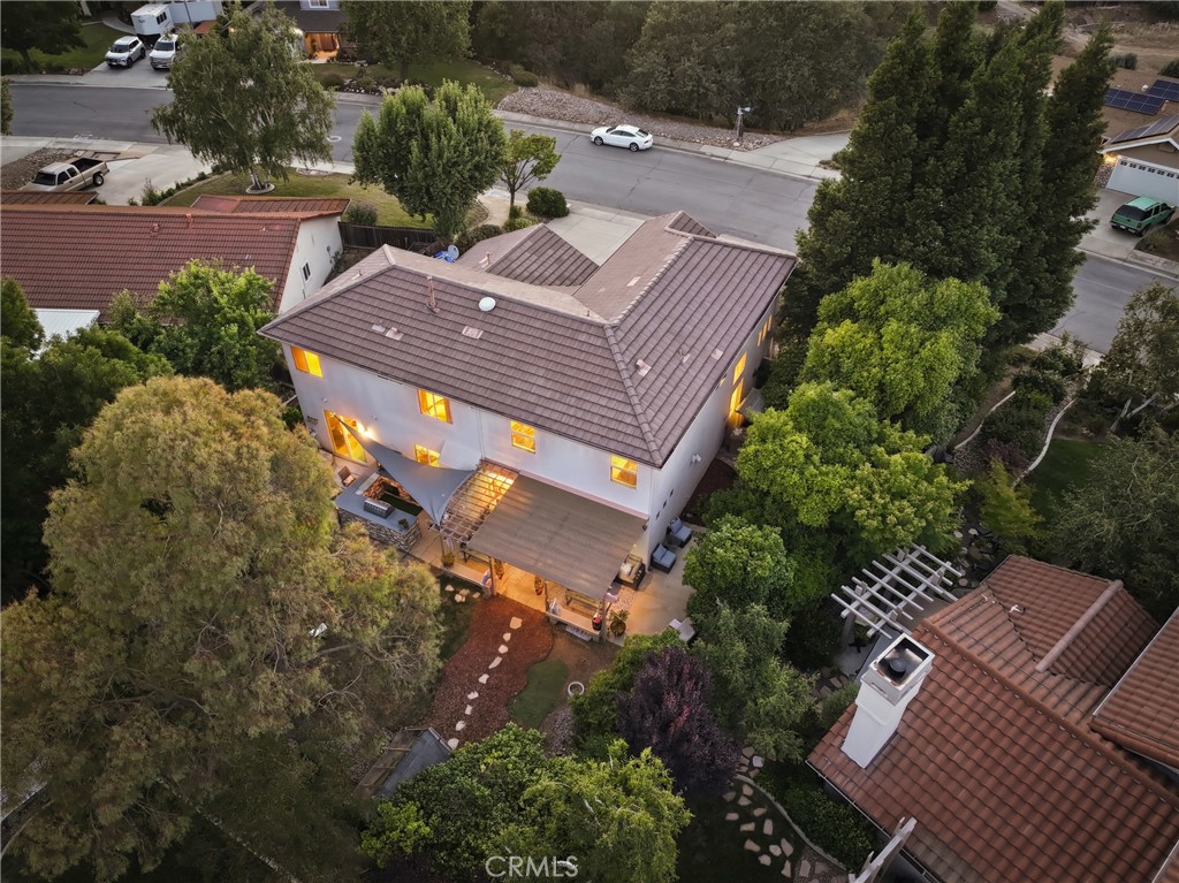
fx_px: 817
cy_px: 442
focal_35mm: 24
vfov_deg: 56.8
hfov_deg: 71.6
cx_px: 590
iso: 340
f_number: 2.8
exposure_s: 1/15
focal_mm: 12.3
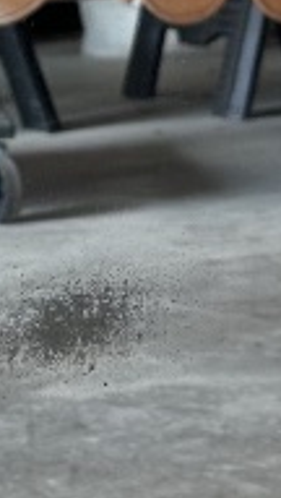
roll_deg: -1.2
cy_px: -18
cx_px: -146
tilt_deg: -17.8
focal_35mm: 164
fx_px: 2164
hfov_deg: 7.3
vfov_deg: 12.9
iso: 64
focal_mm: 6.86
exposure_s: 1/100
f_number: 1.78
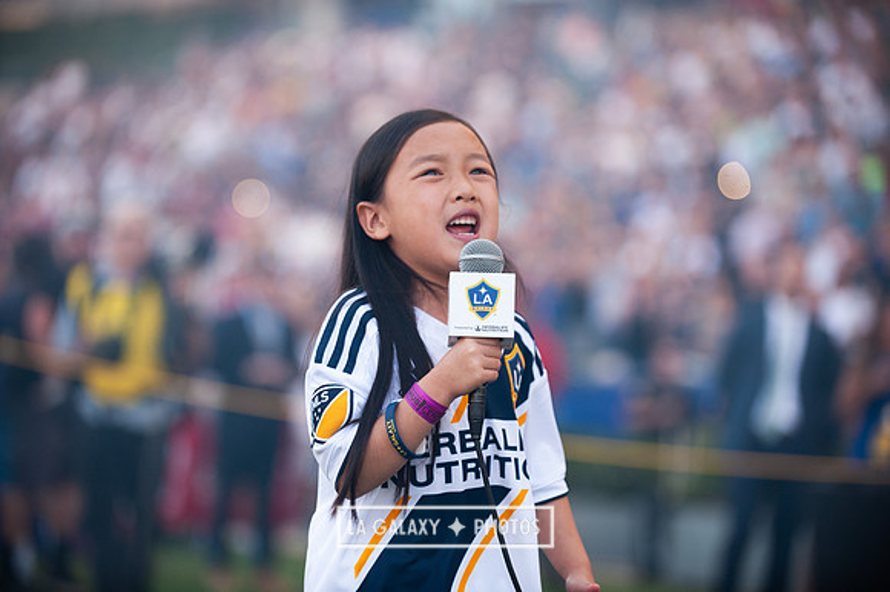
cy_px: 296
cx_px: 445
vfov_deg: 11.0
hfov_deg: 16.4
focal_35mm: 125
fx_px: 3088
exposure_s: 1/1250
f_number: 2.8
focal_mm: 125
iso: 800
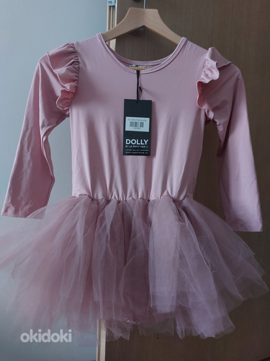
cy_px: 180
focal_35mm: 25
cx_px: 135
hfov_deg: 54.9
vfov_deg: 69.4
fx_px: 260
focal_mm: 5.23
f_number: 1.8
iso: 500
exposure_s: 1/25
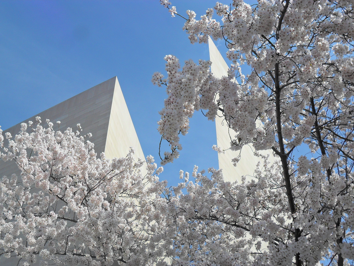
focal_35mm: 44
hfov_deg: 42.9
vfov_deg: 32.9
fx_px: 450
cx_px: 177
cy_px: 133
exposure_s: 1/750
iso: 100
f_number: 4.5
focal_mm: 7.8
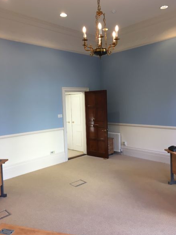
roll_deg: +1.2
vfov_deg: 60.0
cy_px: 116
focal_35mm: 30
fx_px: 203
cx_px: 90
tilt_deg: -3.8
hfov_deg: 46.8
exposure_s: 1/33
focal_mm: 4.15
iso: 25
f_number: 2.2
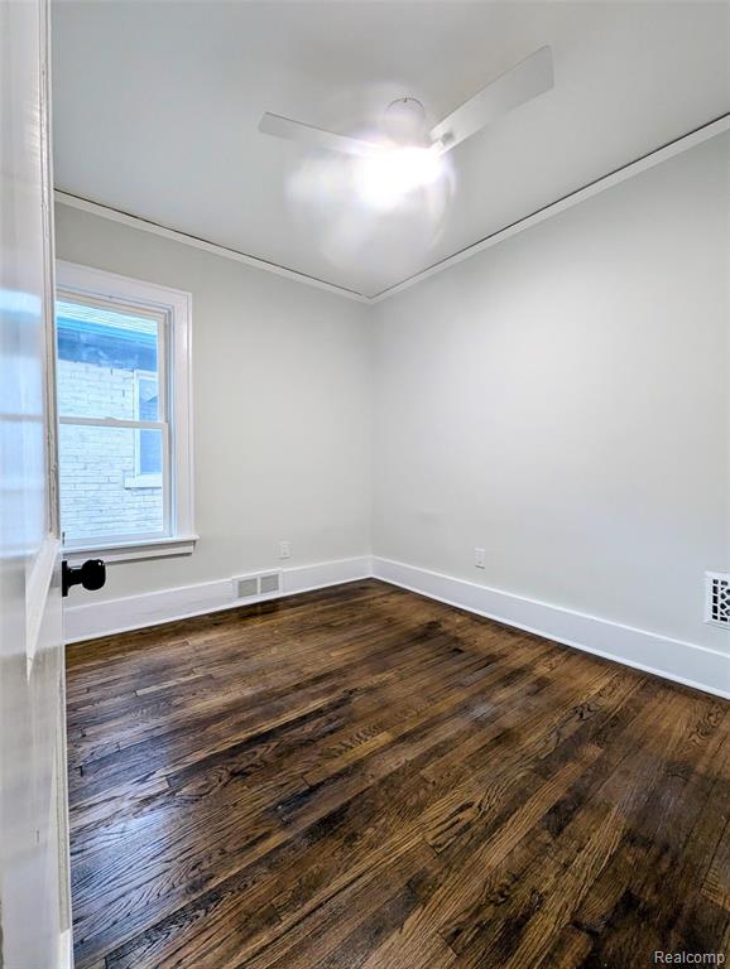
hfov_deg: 90.0
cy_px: 484
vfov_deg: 106.1
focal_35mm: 13
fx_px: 365
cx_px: 365
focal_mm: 1.95
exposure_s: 1/40
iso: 61
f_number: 2.2
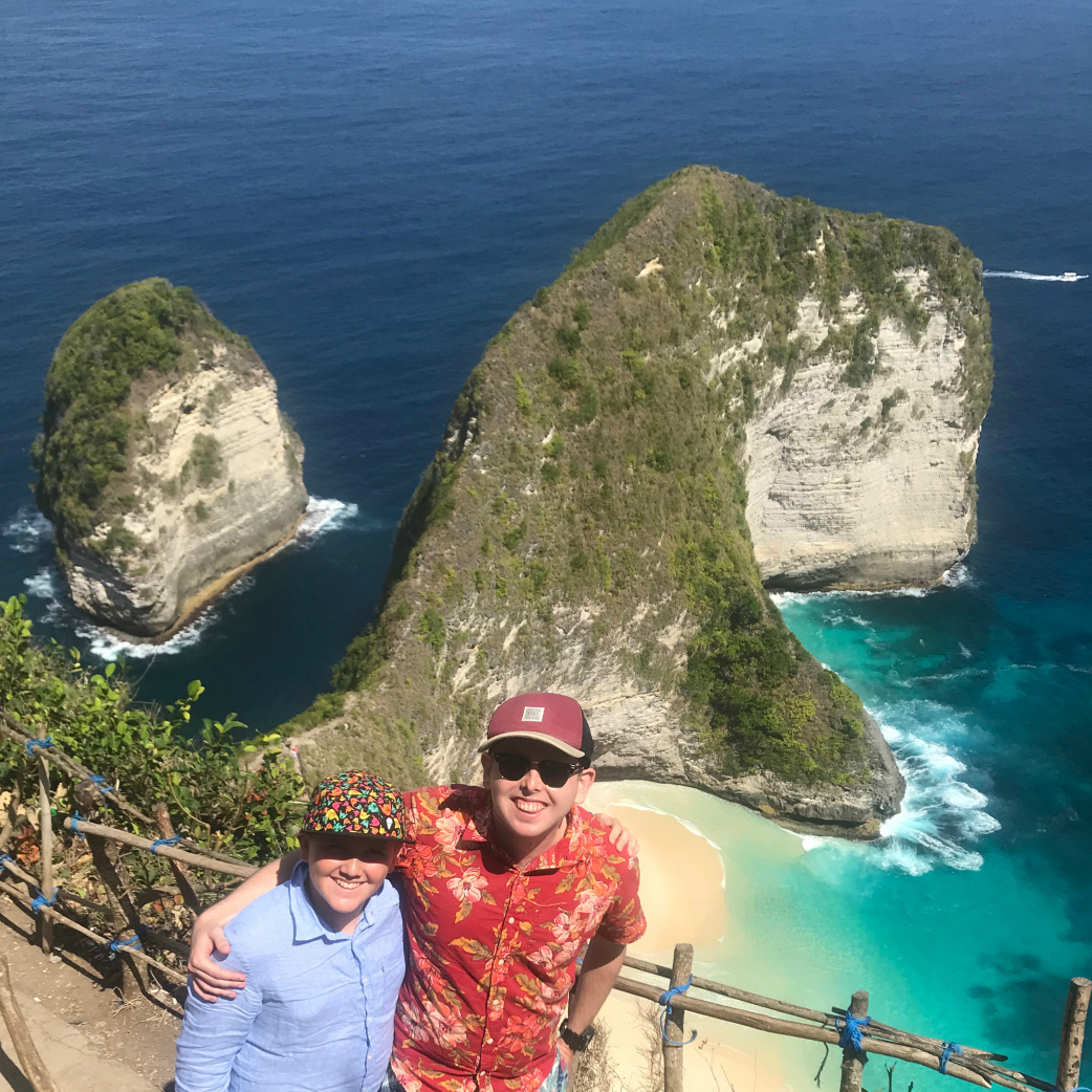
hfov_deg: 43.8
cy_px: 704
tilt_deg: -32.8
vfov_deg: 43.4
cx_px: 515
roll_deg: -1.8
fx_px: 1356
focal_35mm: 38
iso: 20
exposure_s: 1/2740
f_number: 1.8
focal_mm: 3.99
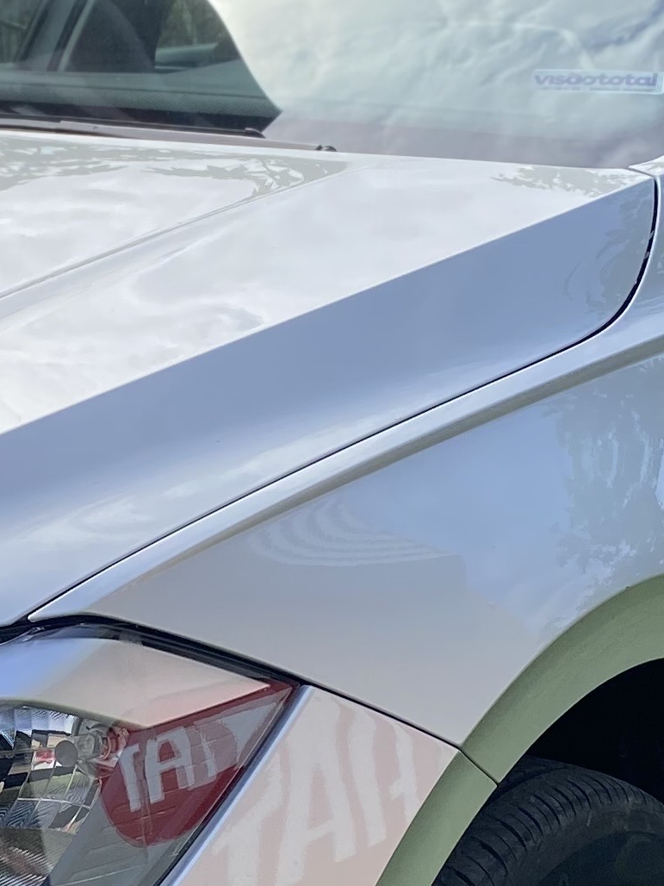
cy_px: 702
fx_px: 2609
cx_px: -162
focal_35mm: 102
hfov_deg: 14.0
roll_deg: -0.6
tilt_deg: -15.6
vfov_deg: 19.1
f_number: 1.8
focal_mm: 4.25
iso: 32
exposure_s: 1/1779
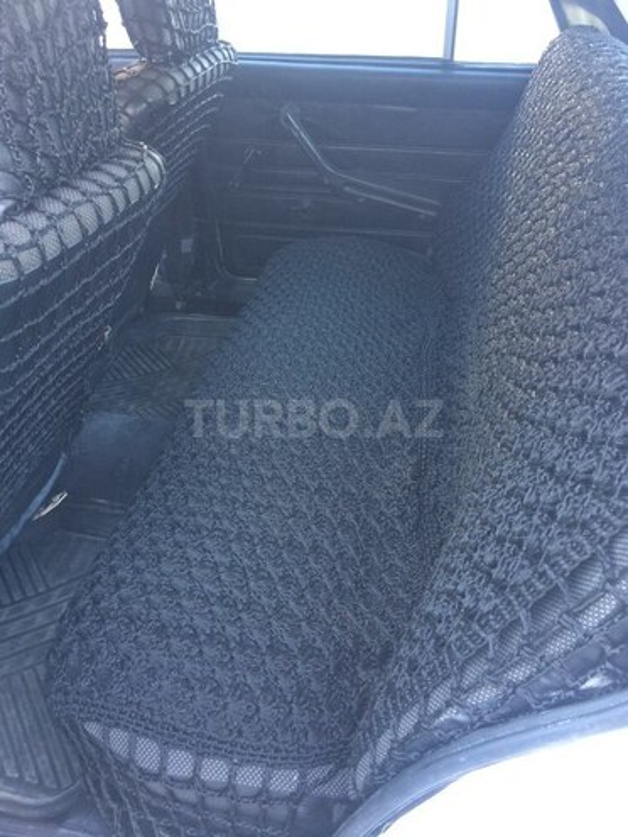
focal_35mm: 29
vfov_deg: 61.7
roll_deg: +1.3
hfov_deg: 48.2
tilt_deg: -38.6
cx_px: 314
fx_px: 701
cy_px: 418
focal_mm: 4.15
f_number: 2.2
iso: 100
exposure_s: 1/33
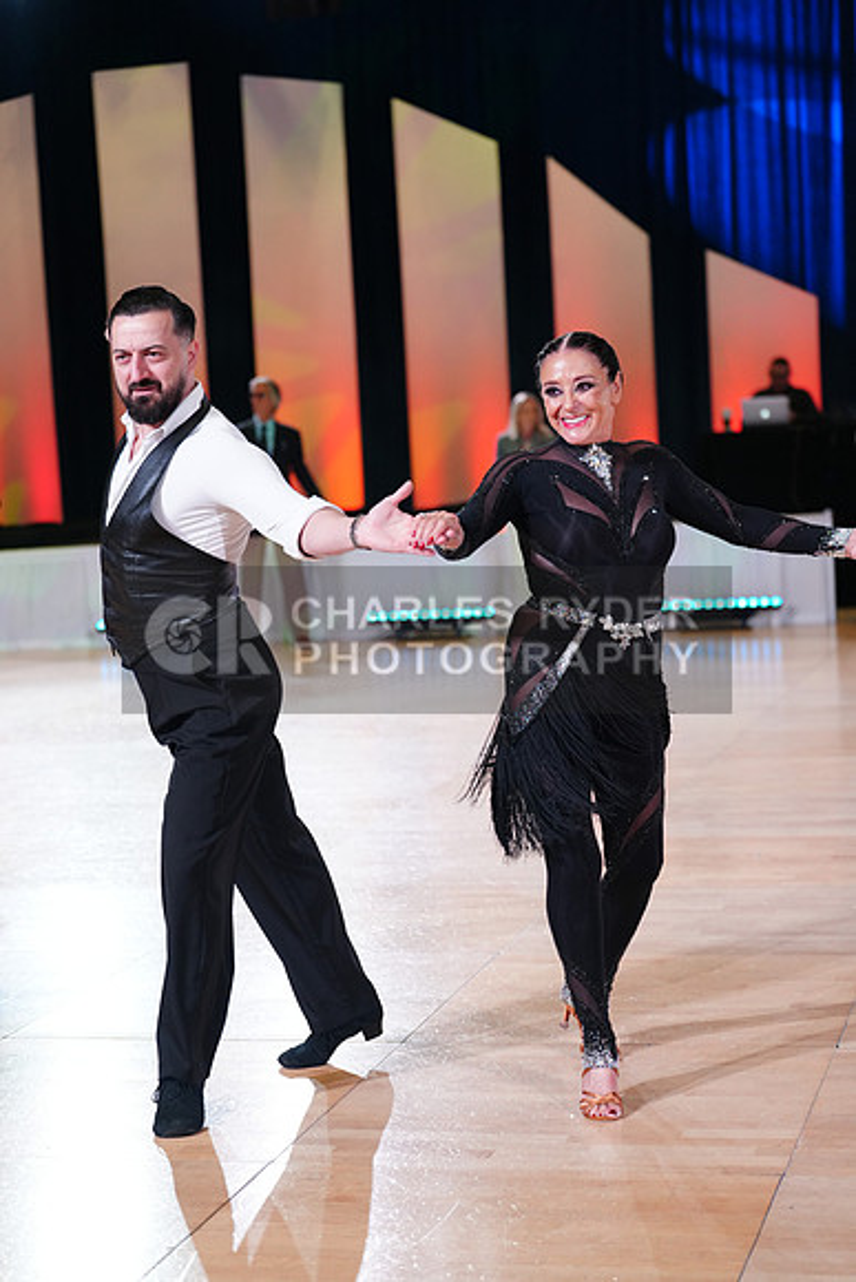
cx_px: 428
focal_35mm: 70
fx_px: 2495
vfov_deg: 28.8
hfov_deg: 19.5
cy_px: 641
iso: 2000
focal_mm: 70
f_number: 2.8
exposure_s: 1/400
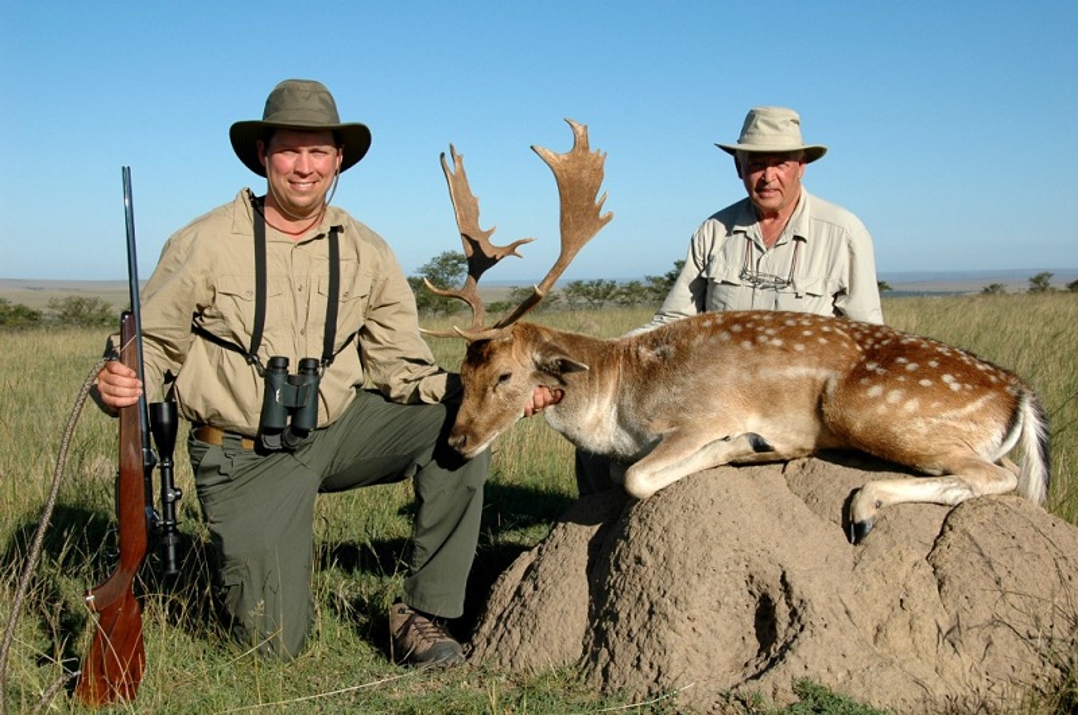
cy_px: 358
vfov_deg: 26.4
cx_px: 539
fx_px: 1525
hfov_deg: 38.9
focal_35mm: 51
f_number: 10
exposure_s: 1/400
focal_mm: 34
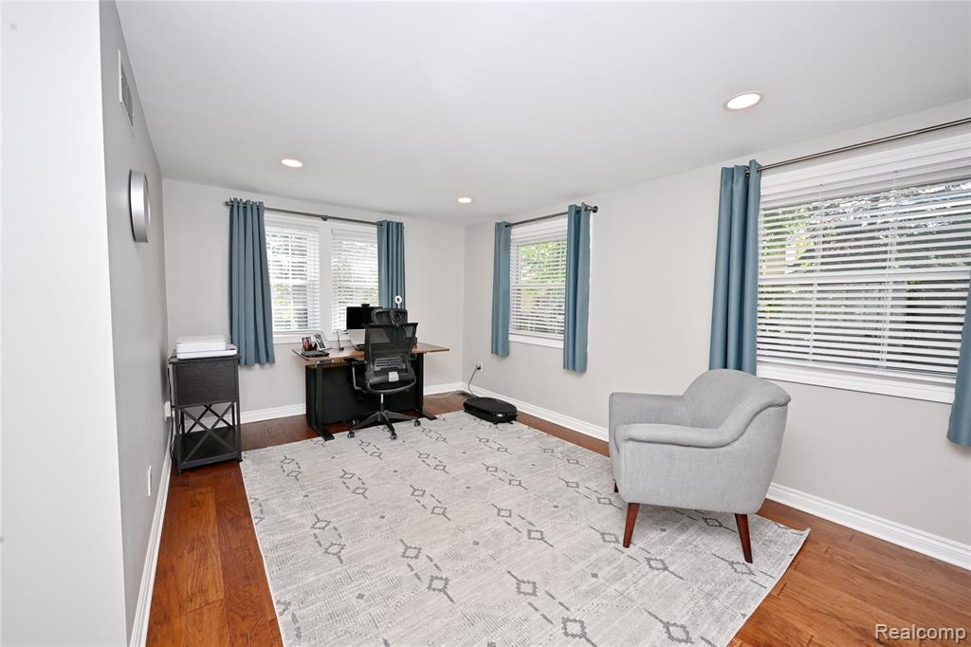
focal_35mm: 14
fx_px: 377
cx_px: 486
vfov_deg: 81.2
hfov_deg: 104.3
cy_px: 324
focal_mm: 14
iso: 320
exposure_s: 1/60
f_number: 10
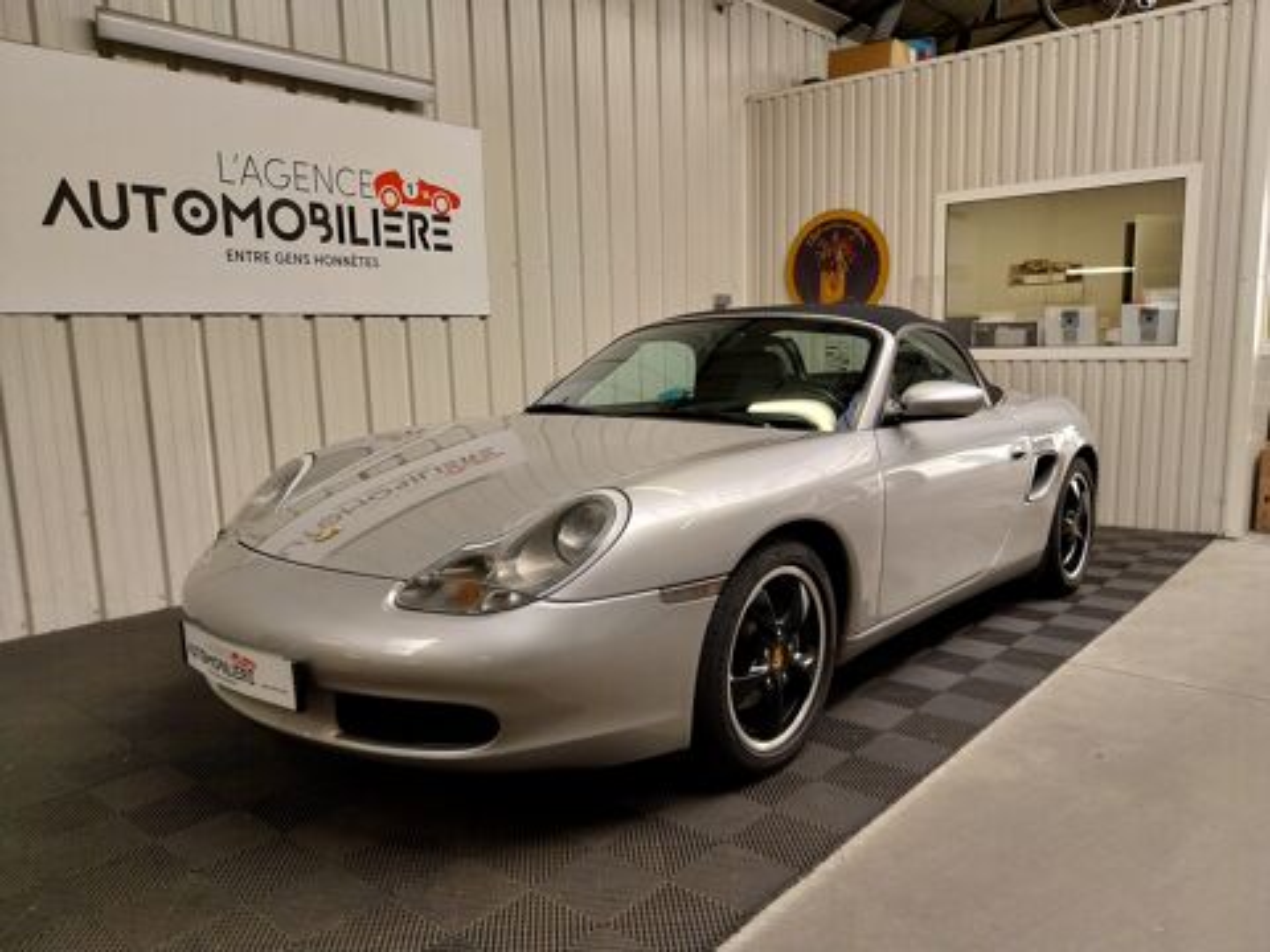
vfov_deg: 53.1
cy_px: 476
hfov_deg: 67.3
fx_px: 954
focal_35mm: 26
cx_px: 635
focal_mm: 4
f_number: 1.8
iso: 32
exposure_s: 1/50
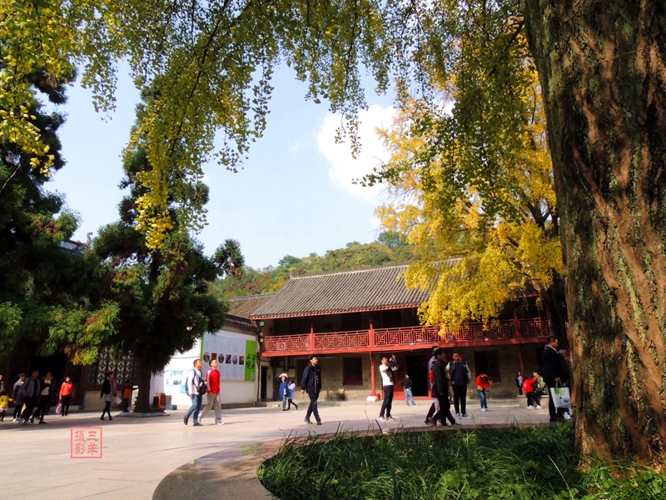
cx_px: 333
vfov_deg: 56.8
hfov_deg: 71.6
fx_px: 462
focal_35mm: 24
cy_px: 250
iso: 400
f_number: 7.4
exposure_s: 1/500
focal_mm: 4.3
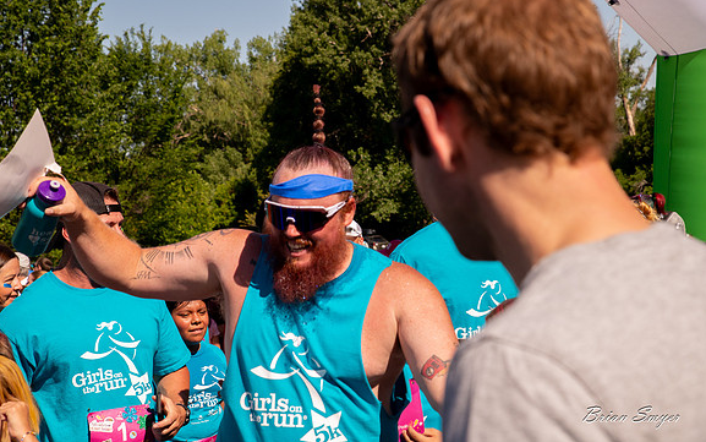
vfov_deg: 14.9
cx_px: 352
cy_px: 213
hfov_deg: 23.5
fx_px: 1694
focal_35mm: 88
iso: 800
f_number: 11
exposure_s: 1/1000
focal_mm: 86
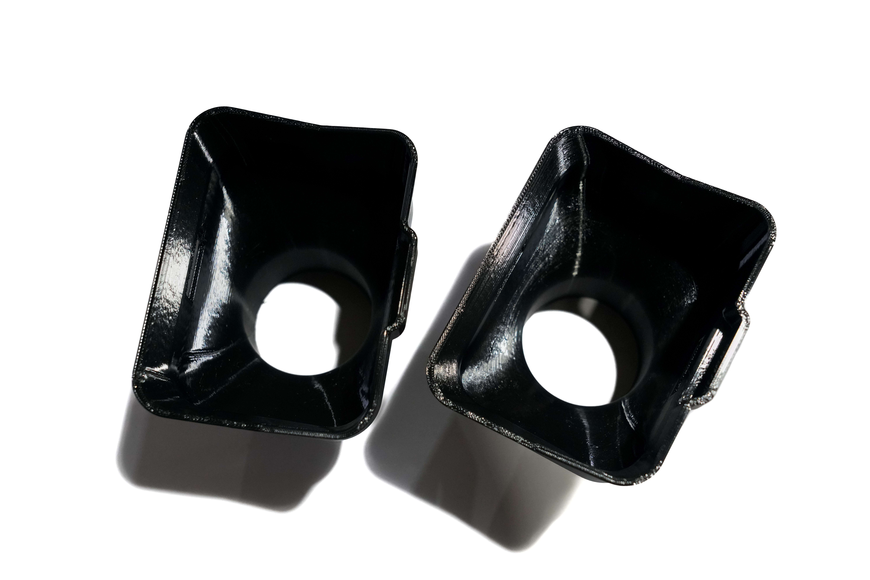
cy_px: 290
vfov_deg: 27.0
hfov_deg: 39.6
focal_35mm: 50
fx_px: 1208
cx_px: 435
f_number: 7.1
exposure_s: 1/200
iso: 4000
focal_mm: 50
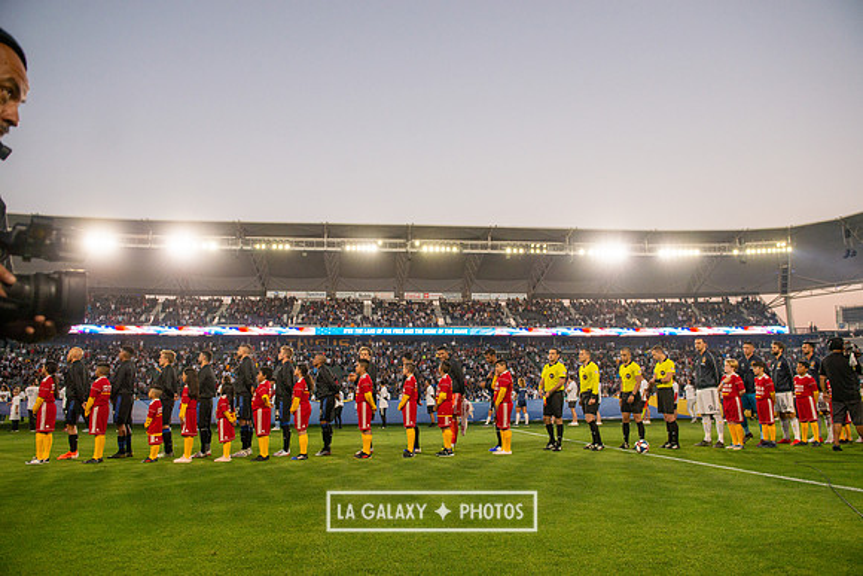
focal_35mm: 24
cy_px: 288
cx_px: 432
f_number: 4
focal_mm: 24
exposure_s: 1/1000
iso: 640
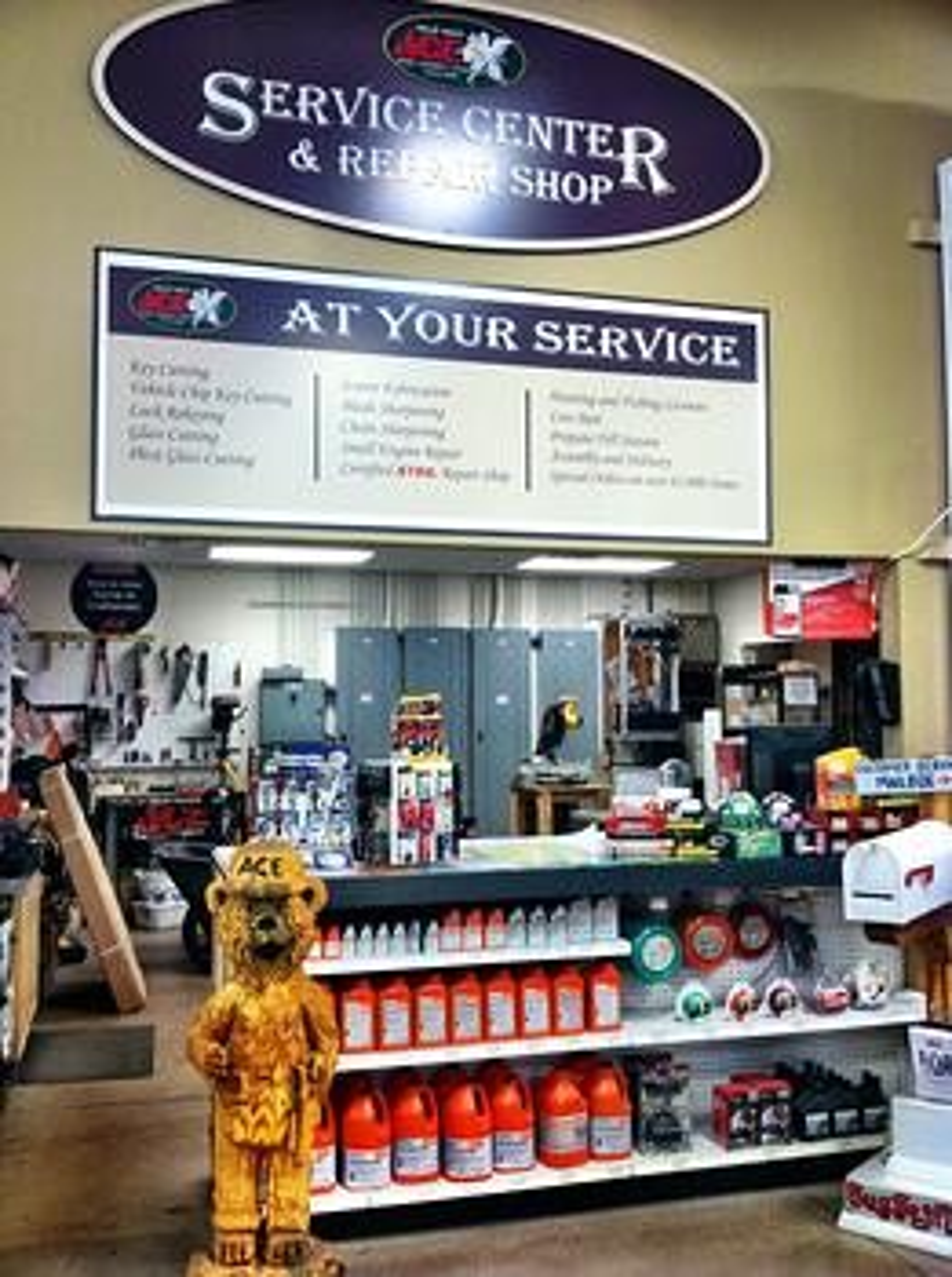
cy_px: 638
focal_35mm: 35
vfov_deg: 52.7
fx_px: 1288
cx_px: 476
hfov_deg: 40.6
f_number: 2.8
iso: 80
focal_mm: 3.85
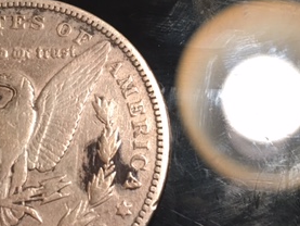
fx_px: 581
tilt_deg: -69.1
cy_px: 85
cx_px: 166
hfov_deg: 28.9
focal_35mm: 67
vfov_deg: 21.9
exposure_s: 1/15
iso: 40
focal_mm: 4.15
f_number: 2.2
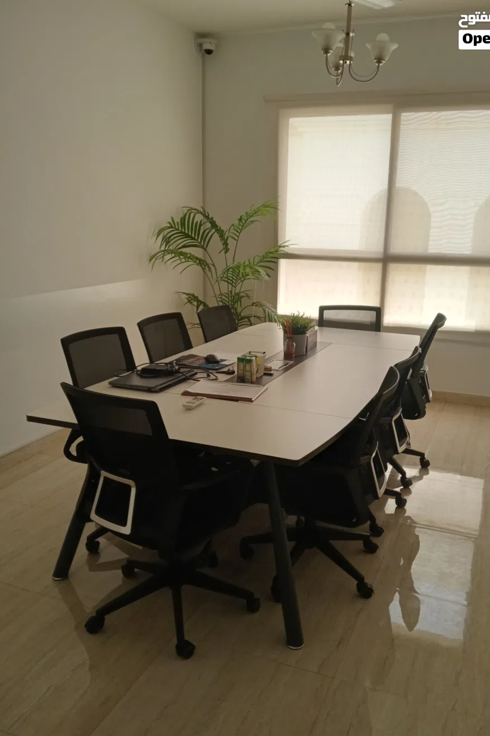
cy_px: 375
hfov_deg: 43.5
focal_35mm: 30
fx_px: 613
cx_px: 268
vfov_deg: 61.9
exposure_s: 1/33.3
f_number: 1.8
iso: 264
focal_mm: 3.98
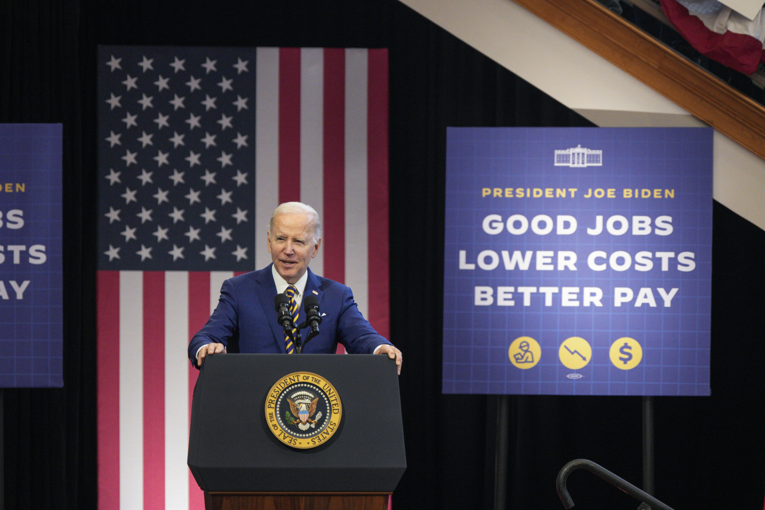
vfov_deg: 9.1
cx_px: 382
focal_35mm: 151
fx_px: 3209
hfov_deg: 13.6
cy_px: 255
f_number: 4
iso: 6400
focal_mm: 151
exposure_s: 1/640
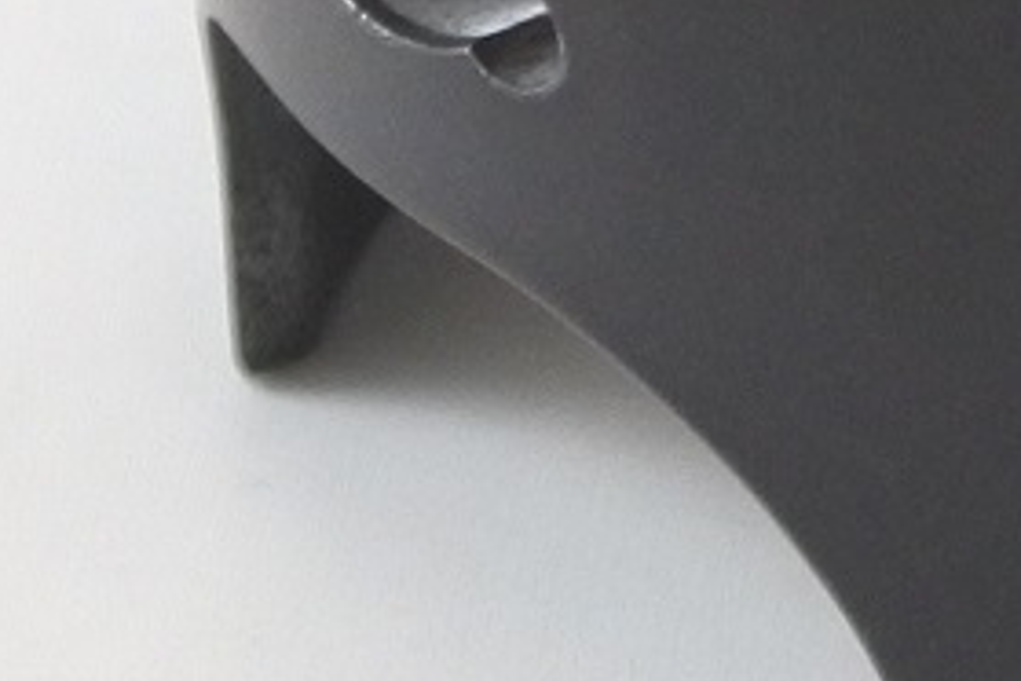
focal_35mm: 379
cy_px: -450
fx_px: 10748
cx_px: 1330
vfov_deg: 3.6
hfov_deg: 5.4
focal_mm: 20.6
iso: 640
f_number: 4.8
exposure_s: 1/125
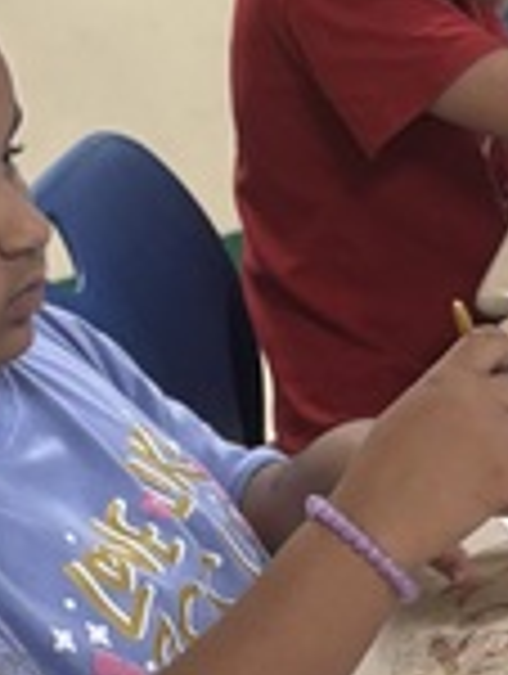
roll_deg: +18.4
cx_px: 656
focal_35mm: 177
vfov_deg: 11.0
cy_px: 706
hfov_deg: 8.3
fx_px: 3454
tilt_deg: -25.4
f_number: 1.6
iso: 80
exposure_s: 1/60
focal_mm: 5.96
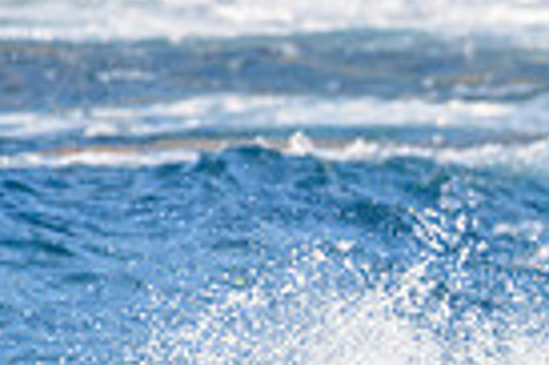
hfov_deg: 1.0
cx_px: 894
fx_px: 32337
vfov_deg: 0.6
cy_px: 523
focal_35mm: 2123
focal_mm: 500
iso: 500
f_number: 5.6
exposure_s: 1/2000
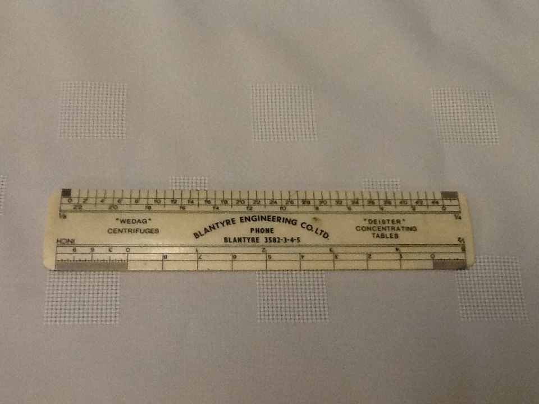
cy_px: 202
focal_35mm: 44
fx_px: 685
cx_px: 270
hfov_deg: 42.9
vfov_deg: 32.9
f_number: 2.4
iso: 100
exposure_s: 1/30
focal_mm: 2.03
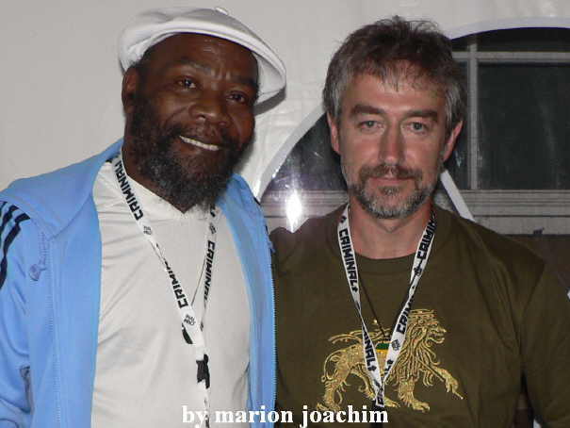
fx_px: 576
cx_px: 285
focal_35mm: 35
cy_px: 214
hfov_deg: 52.6
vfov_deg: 40.7
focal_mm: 6
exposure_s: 1/60
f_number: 2.8
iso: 100
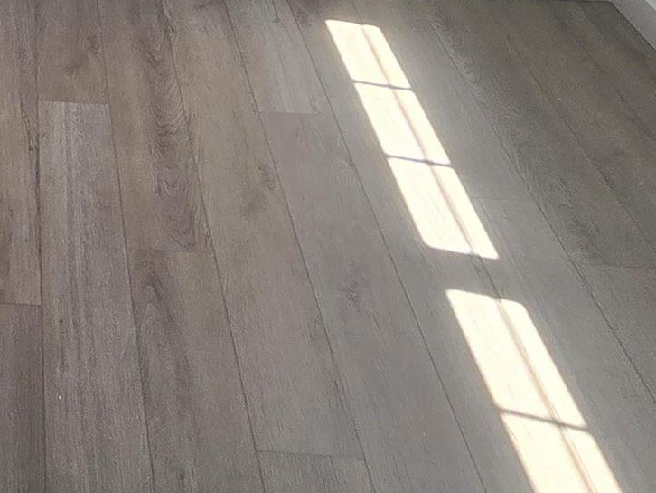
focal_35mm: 55
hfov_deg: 30.3
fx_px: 1043
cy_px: -395
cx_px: -107
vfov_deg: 19.7
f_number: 2.2
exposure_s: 1/120
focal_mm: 2.2
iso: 50
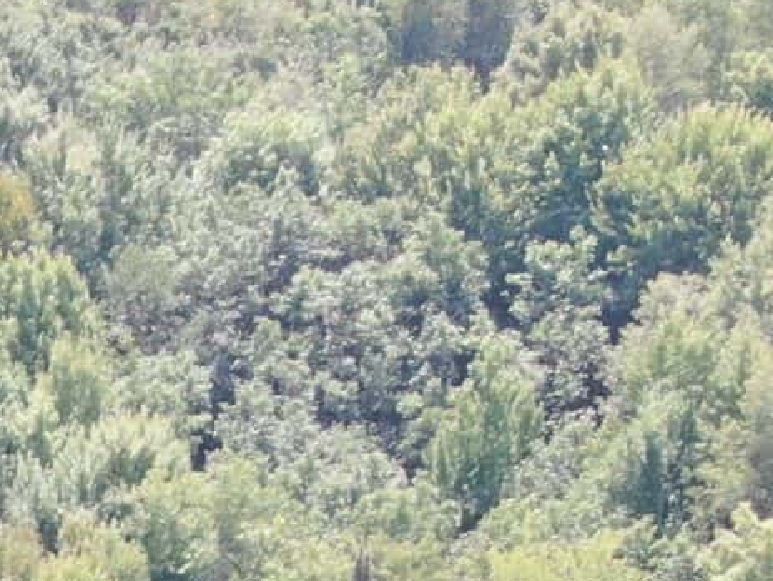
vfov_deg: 5.4
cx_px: -810
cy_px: 1443
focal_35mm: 264
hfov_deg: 7.2
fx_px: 5897
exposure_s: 1/160
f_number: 3.8
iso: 100
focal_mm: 8.6
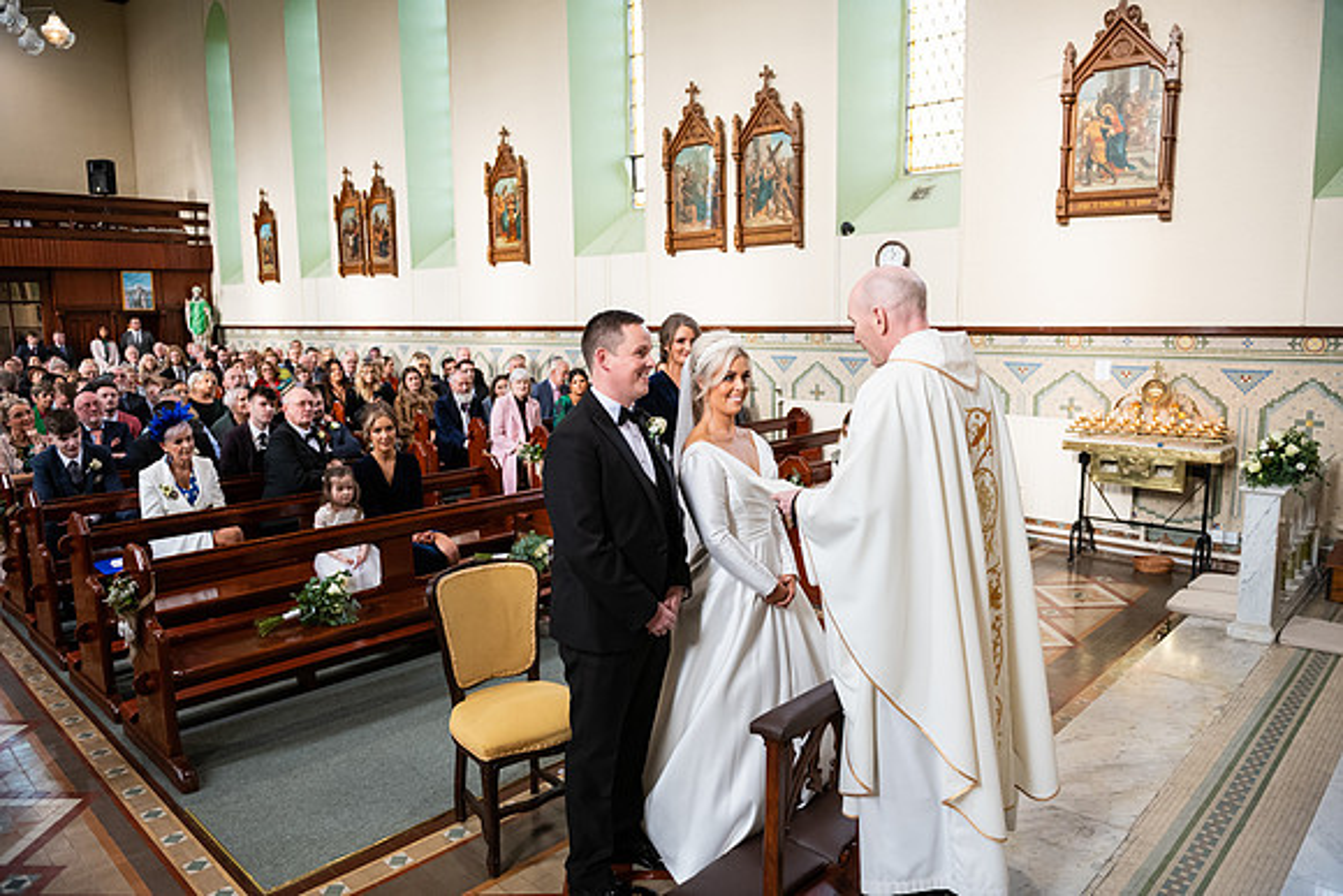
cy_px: 448
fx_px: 896
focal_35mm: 24
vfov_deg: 53.2
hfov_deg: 73.7
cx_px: 672
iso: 1000
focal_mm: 24
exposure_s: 1/250
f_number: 3.5
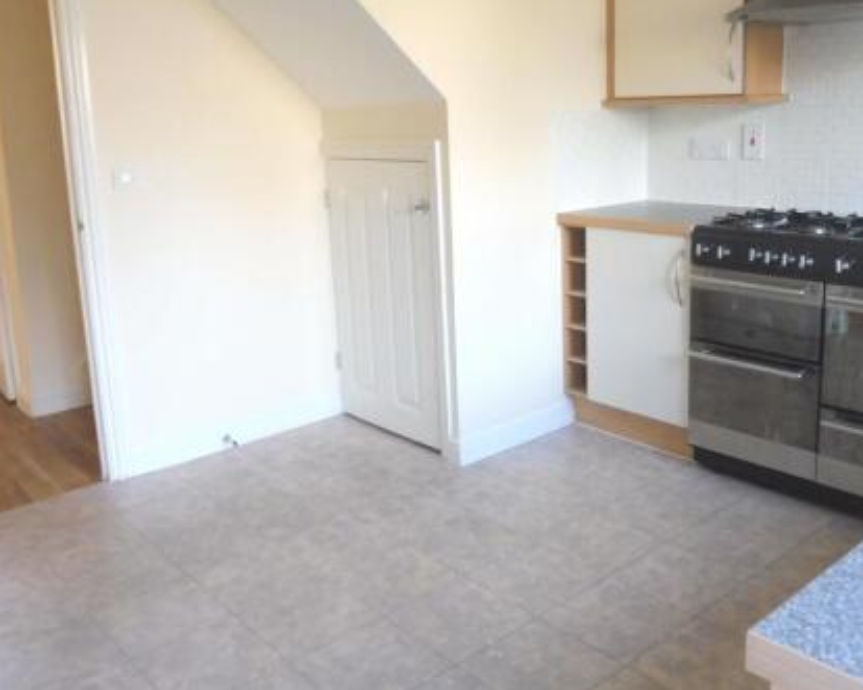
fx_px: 843
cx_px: 455
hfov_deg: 54.2
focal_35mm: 33
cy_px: 266
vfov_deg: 44.2
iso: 400
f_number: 3.3
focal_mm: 4.3
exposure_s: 1/60
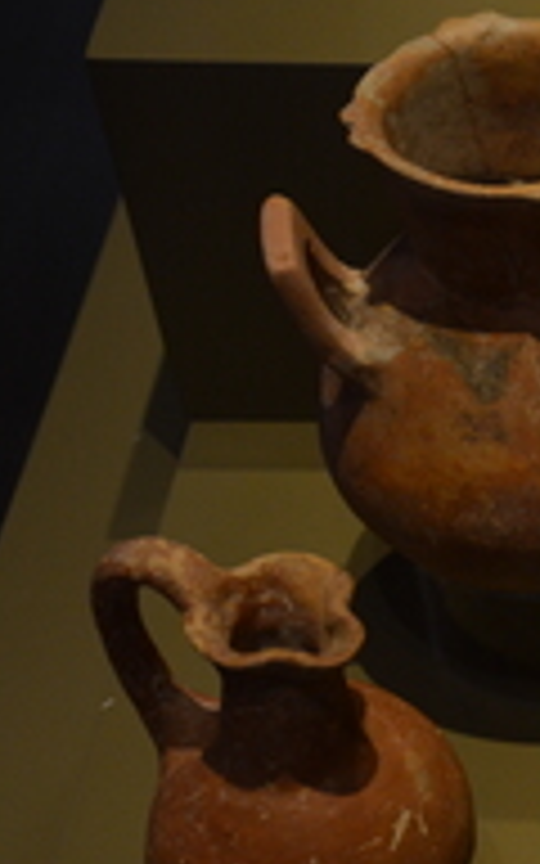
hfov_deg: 11.4
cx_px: 914
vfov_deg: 19.2
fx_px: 2547
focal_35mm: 108
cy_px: 596
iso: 1000
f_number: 4.2
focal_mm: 31
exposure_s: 1/80
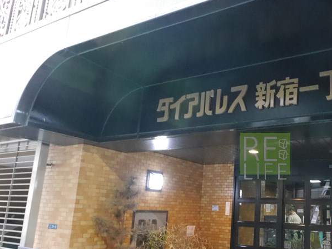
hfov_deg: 55.7
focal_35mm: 30
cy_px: 158
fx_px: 288
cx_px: 265
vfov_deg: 46.3
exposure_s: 1/40
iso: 3200
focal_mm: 7
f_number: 4
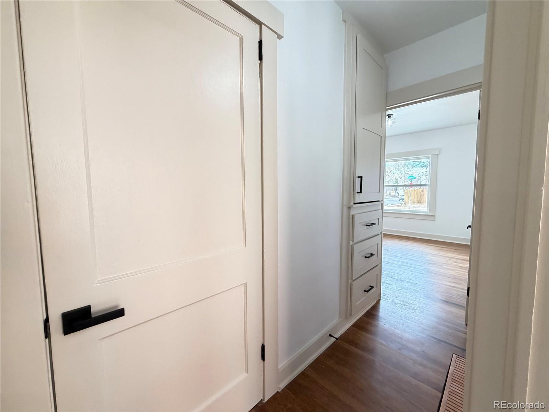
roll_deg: +0.4
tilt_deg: -4.8
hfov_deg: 102.1
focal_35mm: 14
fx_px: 222
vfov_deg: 85.7
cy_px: 206
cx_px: 274
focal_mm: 2.22
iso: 400
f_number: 2.2
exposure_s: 1/60
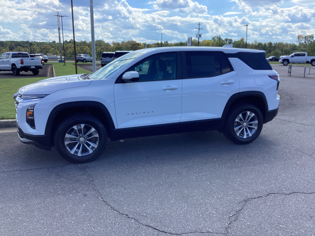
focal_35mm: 31
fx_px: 282
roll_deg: -1.2
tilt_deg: -11.1
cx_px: 158
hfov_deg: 58.4
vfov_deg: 45.4
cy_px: 118
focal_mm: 3.3
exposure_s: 1/783
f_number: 2.4
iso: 25
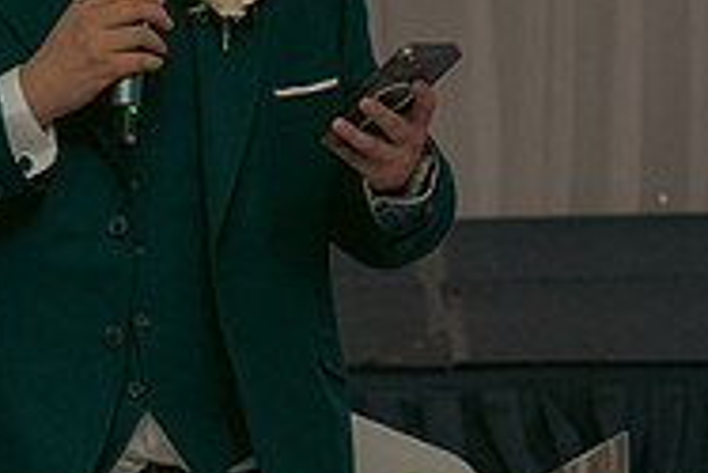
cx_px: 348
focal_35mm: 254
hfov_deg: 8.1
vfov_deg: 5.4
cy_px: 233
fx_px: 4999
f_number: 3.5
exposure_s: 1/160
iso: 2500
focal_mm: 55
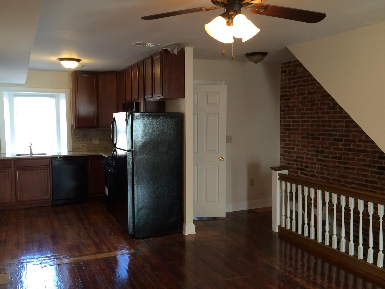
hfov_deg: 56.8
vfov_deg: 44.1
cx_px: 184
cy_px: 152
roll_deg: +0.4
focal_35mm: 32
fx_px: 356
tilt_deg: -6.5
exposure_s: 1/30
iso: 80
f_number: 2.2
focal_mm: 4.15
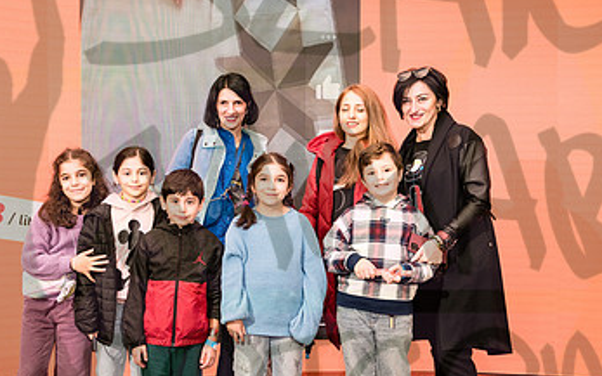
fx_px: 673
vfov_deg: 31.3
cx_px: 272
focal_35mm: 41
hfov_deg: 48.1
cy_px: 191
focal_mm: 24
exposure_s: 1/200
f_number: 3.5
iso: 1250
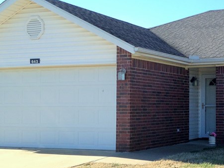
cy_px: 94
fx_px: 485
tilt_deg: -0.4
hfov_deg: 25.1
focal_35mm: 75
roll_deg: +1.2
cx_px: 207
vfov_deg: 19.6
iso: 50
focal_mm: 4.12
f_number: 2.4
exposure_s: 1/763
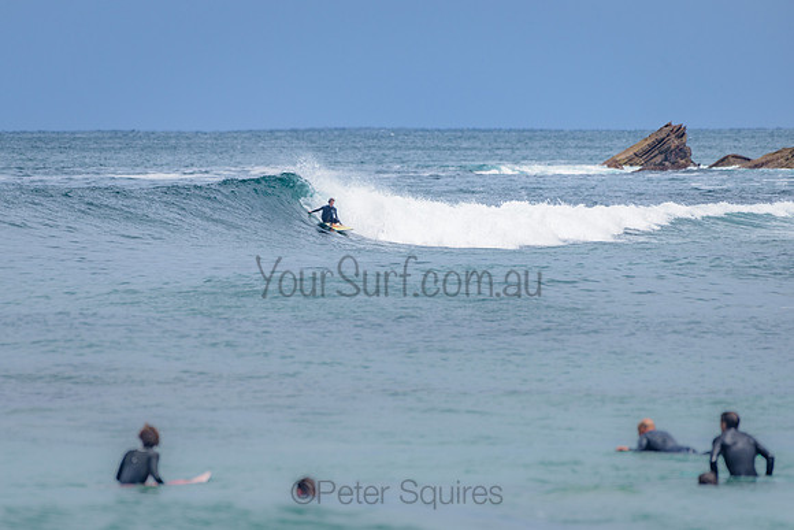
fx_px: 13516
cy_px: 207
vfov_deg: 2.2
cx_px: 309
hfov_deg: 3.4
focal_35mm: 613
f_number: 5.6
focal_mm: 500
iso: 140
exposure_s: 1/2000
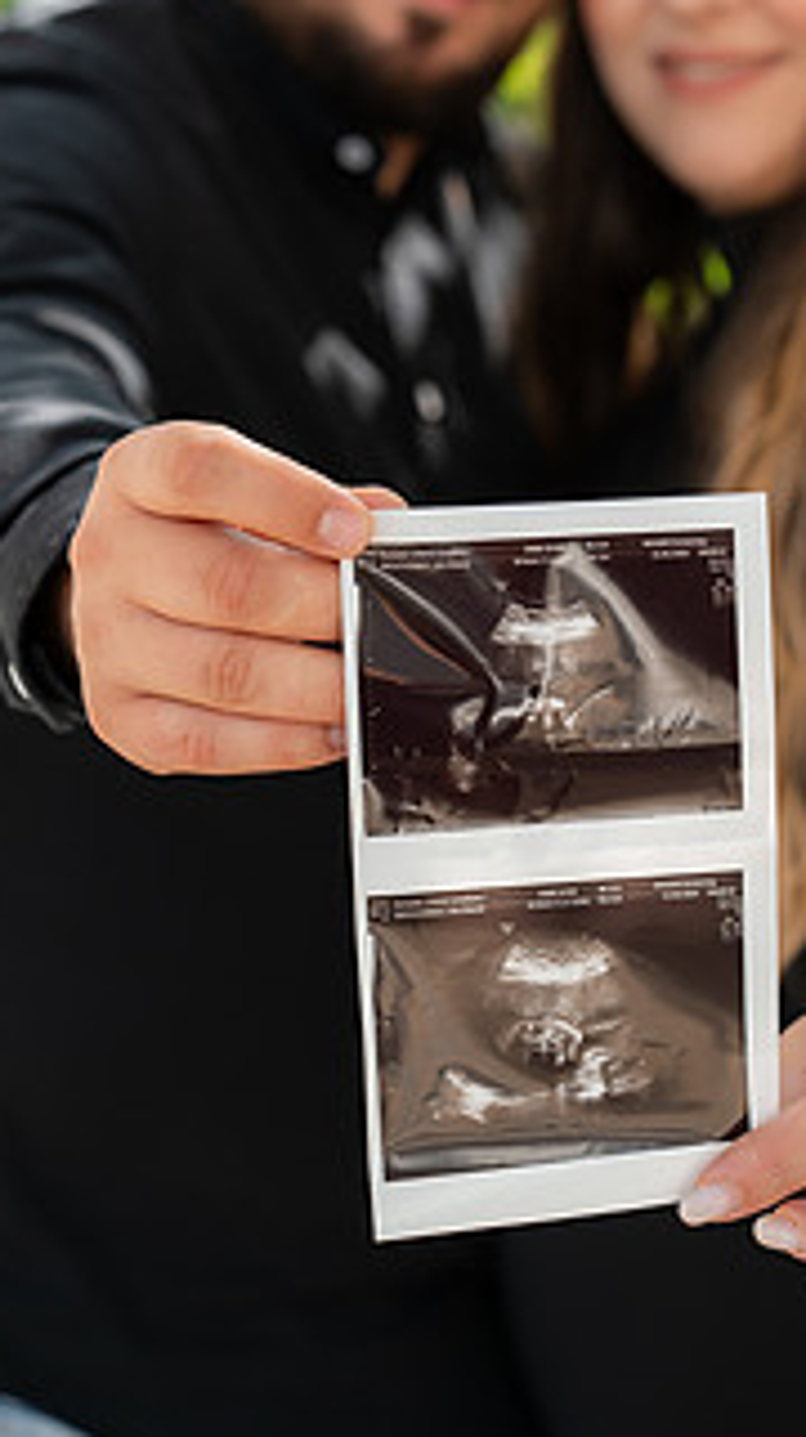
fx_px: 3466
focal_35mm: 91
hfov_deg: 13.2
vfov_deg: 23.3
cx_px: 571
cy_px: 452
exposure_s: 1/500
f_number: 4
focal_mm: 62
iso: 320
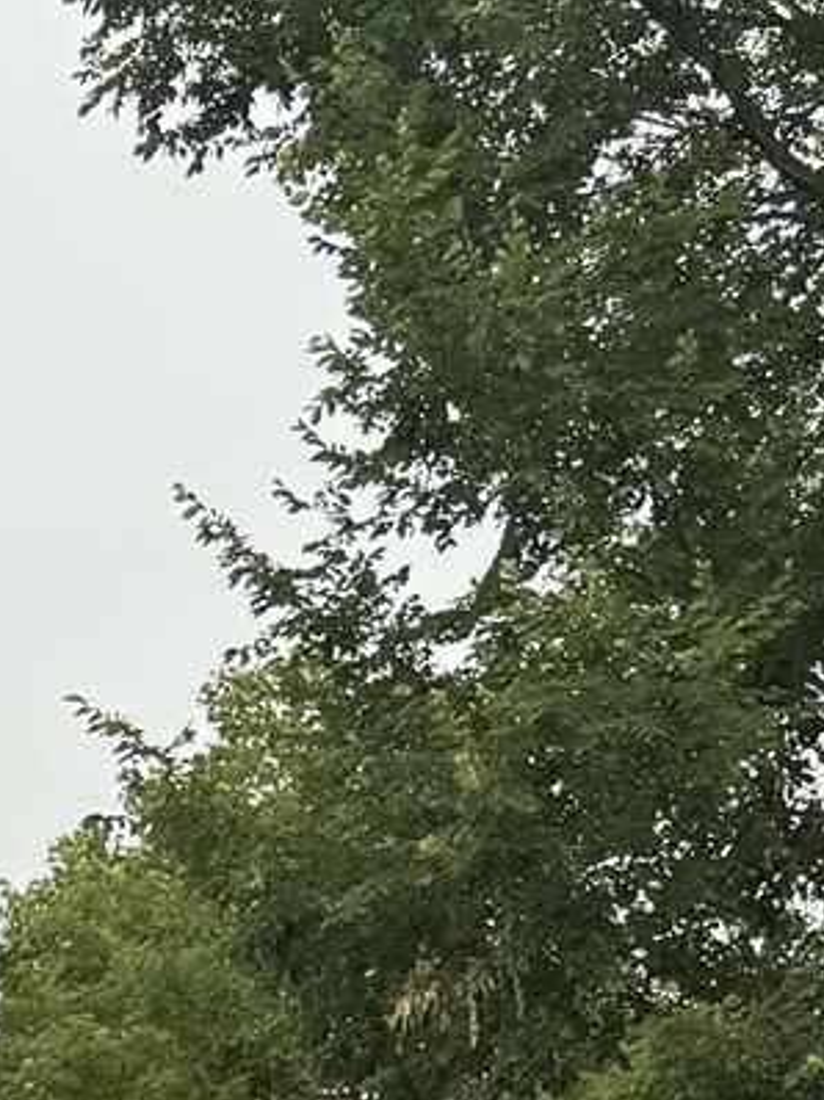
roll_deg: +2.2
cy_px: 2606
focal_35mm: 139
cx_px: -653
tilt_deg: -7.1
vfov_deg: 11.7
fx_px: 4416
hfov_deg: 10.1
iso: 80
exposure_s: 1/1425
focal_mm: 6.76
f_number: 1.78
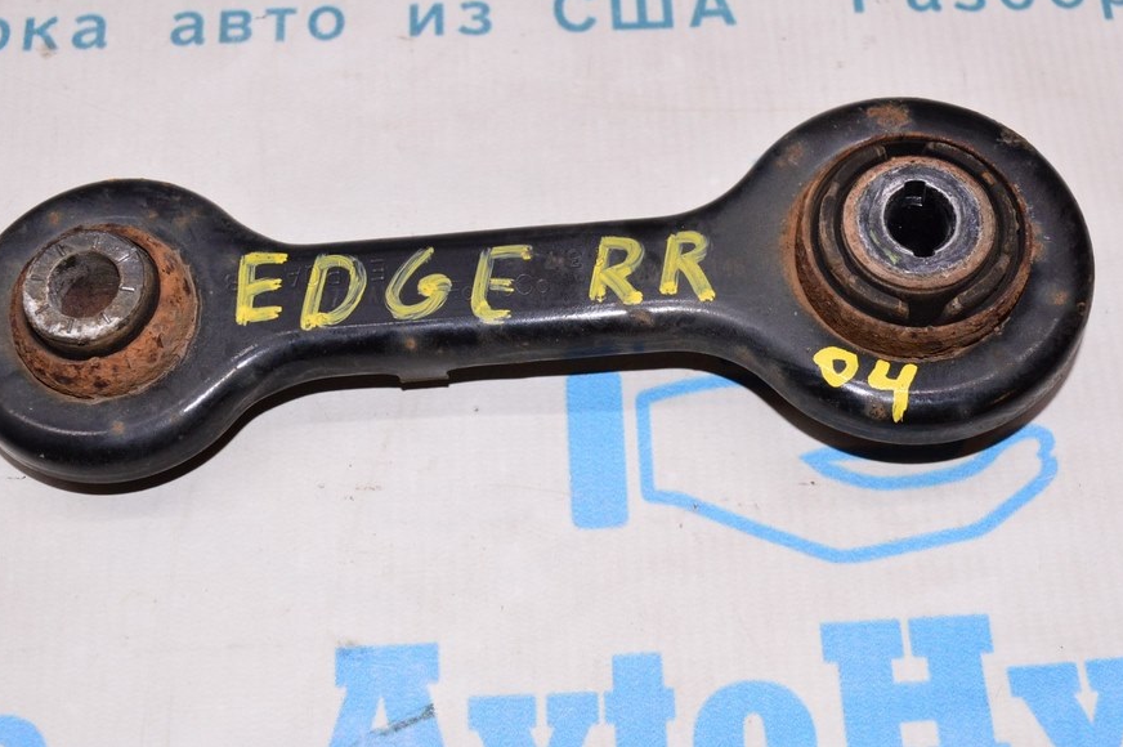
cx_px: 582
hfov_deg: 36.5
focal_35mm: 55
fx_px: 1701
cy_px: 311
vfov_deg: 24.7
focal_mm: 31
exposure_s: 1/200
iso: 1600
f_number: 8
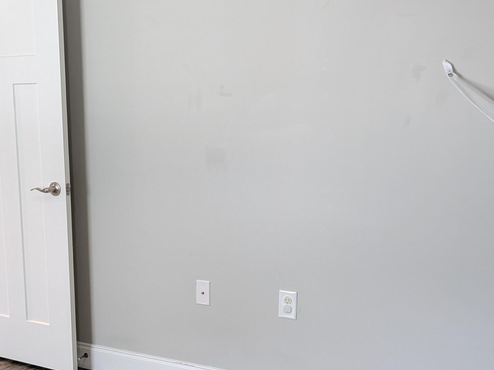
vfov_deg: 28.8
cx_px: 146
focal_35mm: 50
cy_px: 269
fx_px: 714
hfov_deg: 37.6
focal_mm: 4.53
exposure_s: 1/30
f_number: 1.7
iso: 92
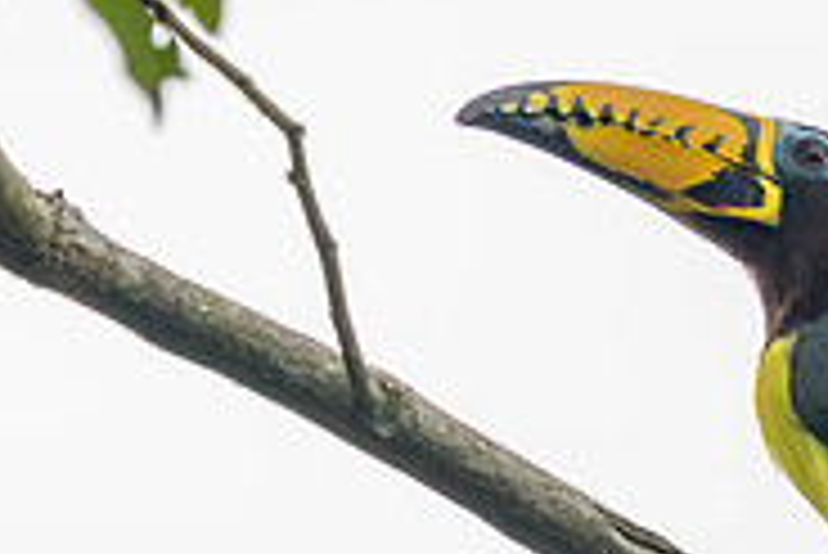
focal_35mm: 2840
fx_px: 65370
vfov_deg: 0.5
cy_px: 523
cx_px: 417
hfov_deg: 0.7
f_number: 4
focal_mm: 400
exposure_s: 1/2000
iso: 160
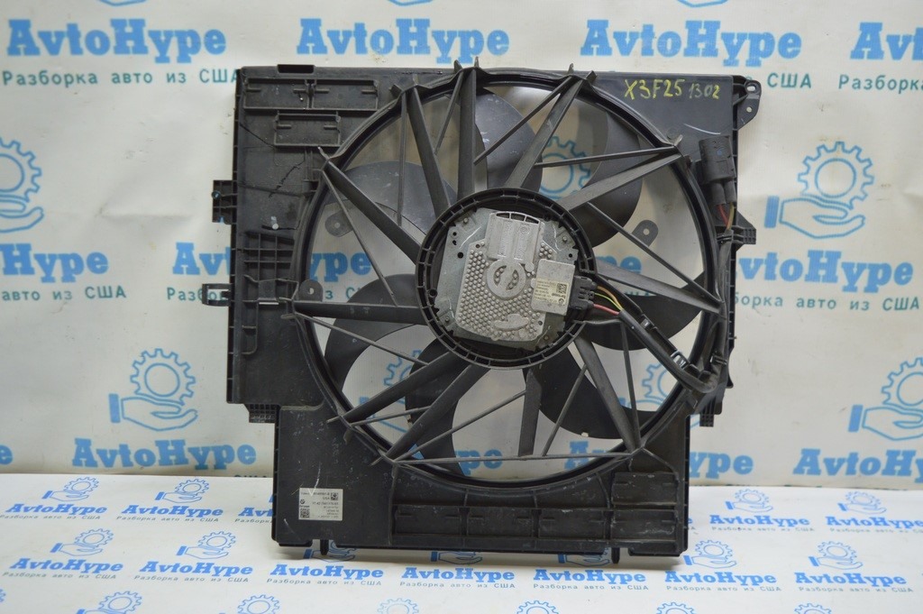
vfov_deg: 38.3
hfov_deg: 55.1
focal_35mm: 34
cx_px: 462
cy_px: 307
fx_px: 884
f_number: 3.8
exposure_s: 1/40
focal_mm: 23
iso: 400
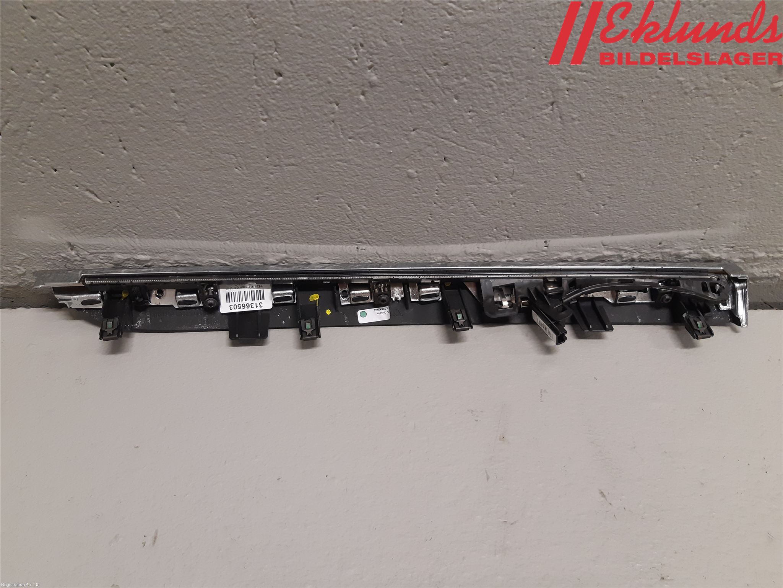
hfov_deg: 67.3
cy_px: 294
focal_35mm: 26
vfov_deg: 53.1
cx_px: 392
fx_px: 588
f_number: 1.7
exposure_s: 1/50
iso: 160
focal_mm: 3.93
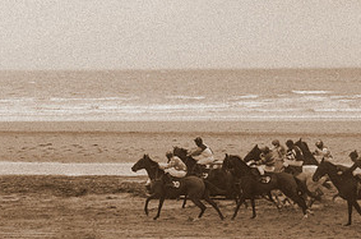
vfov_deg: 11.1
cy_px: 152
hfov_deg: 16.5
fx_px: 1230
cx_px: 302
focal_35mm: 123
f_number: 8
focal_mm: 40
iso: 400
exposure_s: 1/640
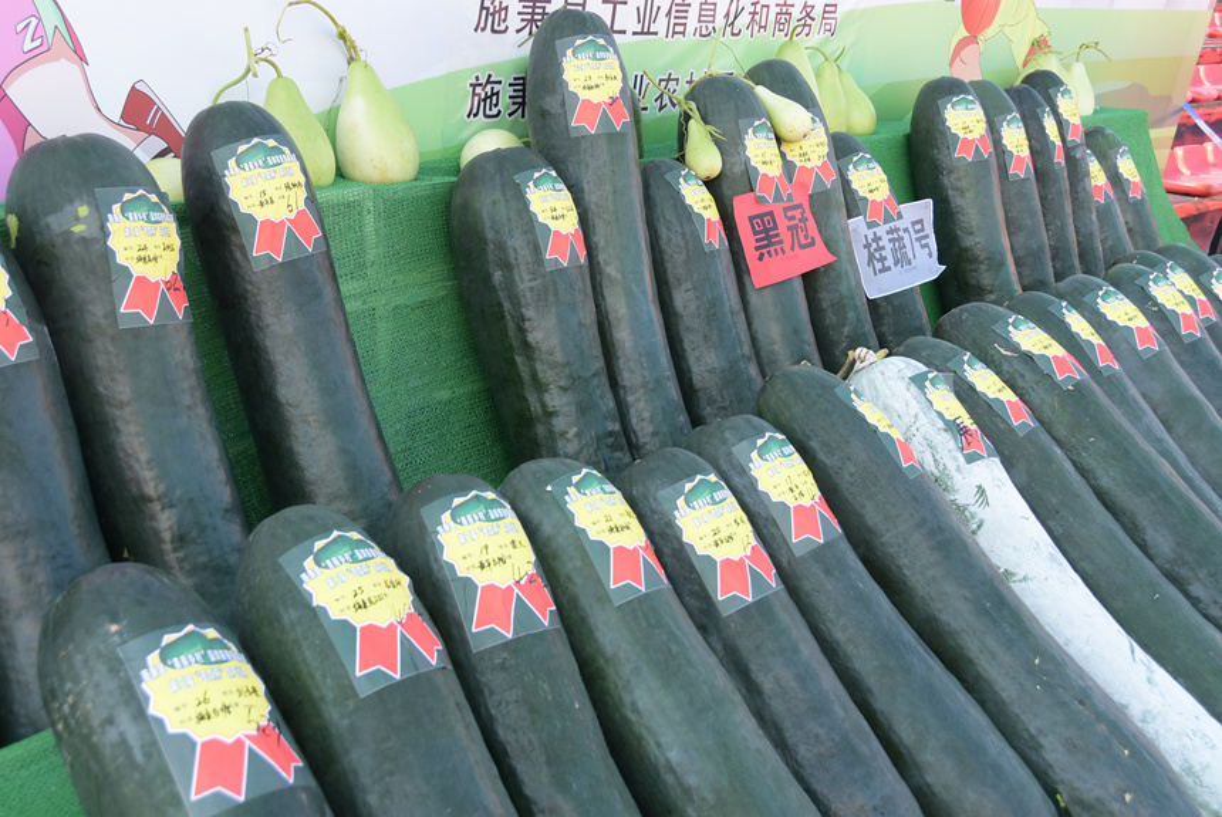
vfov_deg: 34.3
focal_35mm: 39
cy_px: 408
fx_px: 1325
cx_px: 611
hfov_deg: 49.5
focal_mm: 26
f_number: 6.3
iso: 160
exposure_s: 1/160
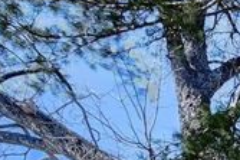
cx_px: 618
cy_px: 311
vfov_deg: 13.7
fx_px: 573
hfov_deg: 13.8
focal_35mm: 86
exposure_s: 1/3.33
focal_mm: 14
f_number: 22
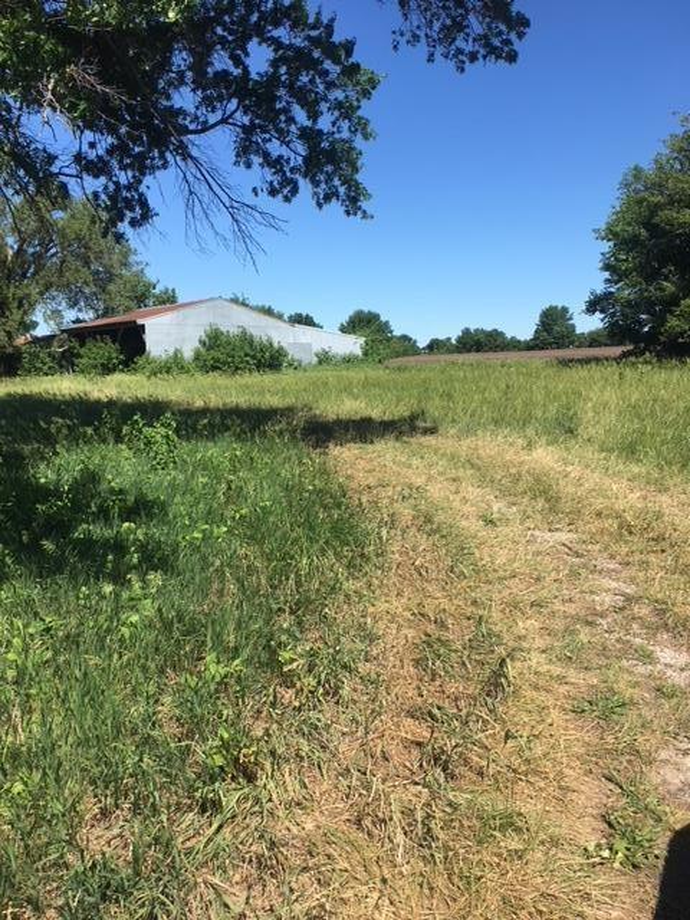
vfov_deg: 61.7
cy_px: 460
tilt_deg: -5.9
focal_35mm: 29
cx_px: 345
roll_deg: +1.1
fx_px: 771
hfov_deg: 48.2
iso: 25
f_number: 2.2
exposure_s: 1/1479
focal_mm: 4.15
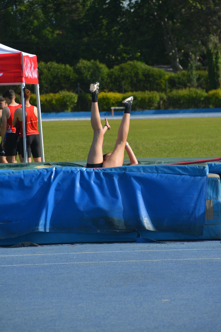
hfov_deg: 4.6
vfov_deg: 6.9
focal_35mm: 300
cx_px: 110
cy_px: 166
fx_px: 2763
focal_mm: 200
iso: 400
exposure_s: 1/1600
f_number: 6.3
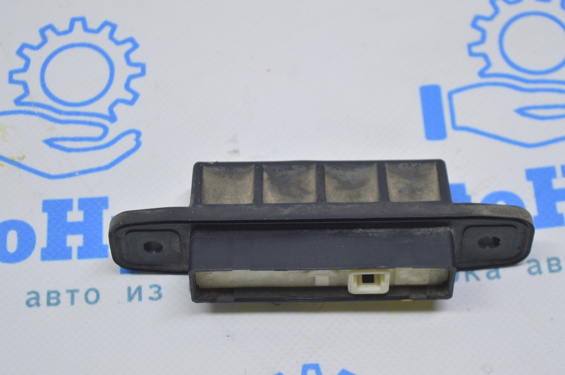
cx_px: 282
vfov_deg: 16.5
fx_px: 1294
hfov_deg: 24.6
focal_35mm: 82
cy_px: 188
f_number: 5.6
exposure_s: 1/20
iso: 400
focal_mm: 55
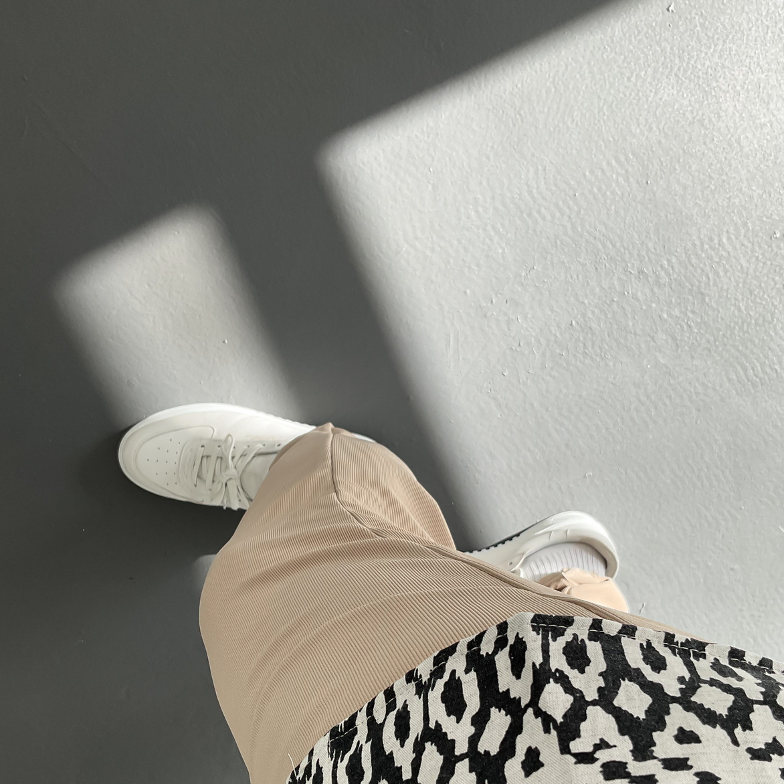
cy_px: 526
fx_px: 897
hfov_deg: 47.2
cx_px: 395
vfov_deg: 46.4
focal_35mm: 35
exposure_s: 1/420
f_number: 1.8
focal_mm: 3
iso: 16
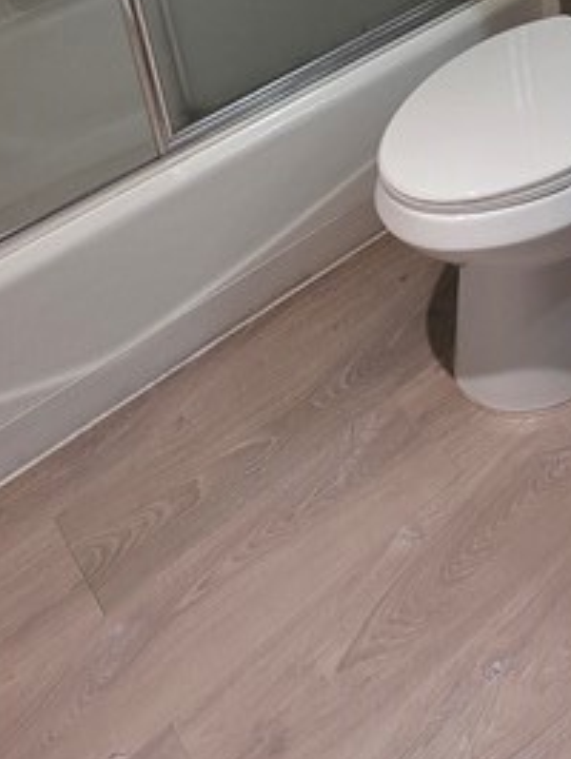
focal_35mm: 50
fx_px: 1098
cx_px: 565
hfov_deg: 27.5
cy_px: -274
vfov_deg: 29.3
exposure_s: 1/120
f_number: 1.9
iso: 80
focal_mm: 2.2
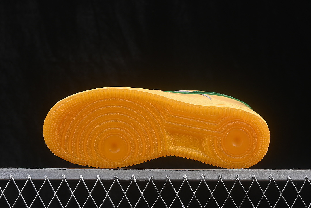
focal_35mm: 75
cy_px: 104
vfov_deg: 18.2
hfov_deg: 27.0
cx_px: 156
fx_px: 648
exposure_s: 1/80
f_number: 8
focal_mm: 50
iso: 160
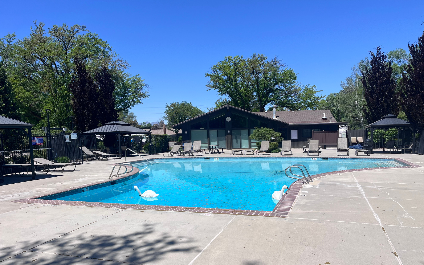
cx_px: 214
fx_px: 324
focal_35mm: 28
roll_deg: +1.3
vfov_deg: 44.3
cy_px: 160
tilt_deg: -5.2
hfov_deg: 66.5
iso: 50
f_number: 1.6
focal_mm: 5.1
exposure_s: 1/5556
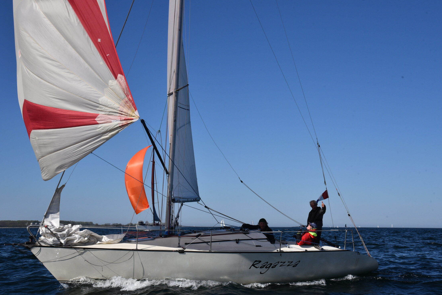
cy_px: 164
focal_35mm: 51
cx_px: 219
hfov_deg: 38.9
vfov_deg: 26.5
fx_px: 626
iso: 800
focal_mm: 44
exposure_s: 1/1000
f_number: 16
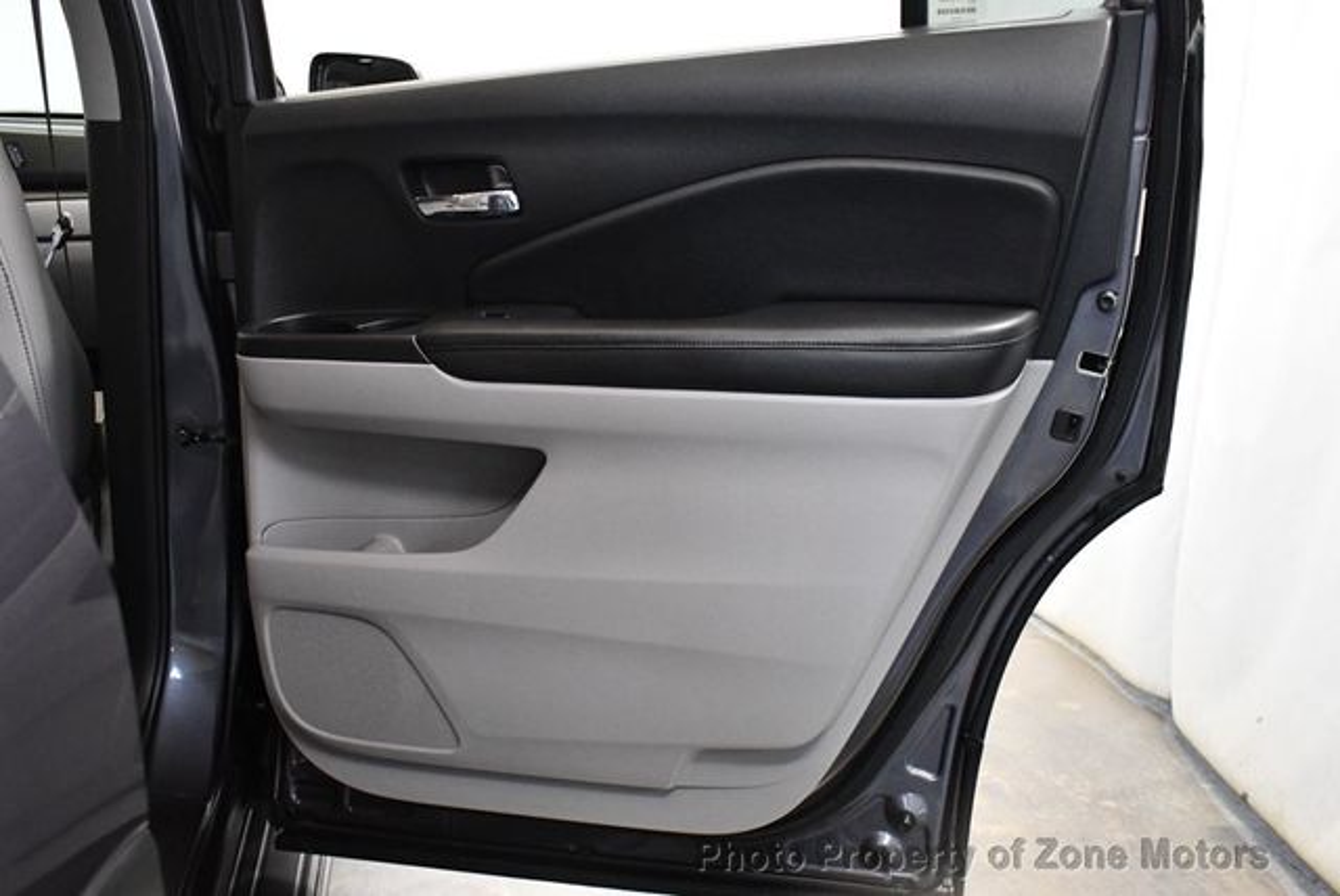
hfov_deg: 53.1
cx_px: 670
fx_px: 1341
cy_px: 448
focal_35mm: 36
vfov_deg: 36.9
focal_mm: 18
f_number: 3.5
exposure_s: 1/100
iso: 3200
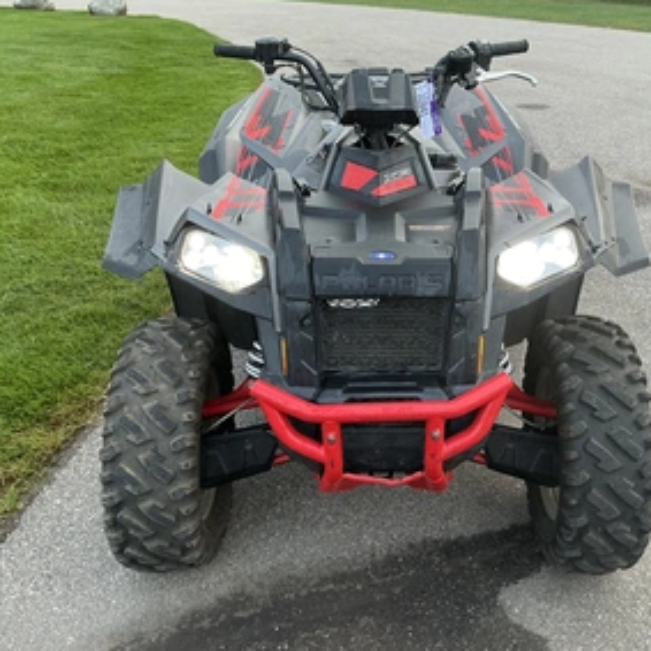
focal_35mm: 35
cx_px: 380
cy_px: 317
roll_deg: -1.8
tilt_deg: -26.5
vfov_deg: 47.2
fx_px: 745
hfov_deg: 47.0
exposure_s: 1/122
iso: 32
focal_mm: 3
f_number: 1.8
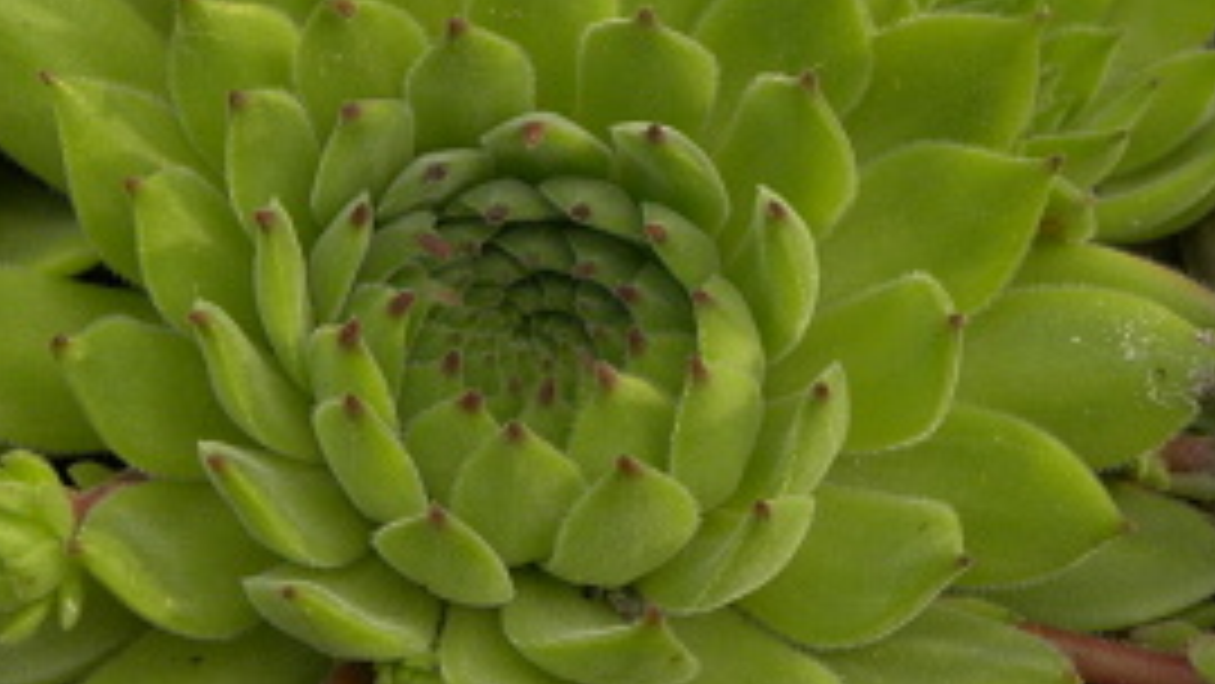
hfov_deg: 16.8
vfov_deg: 9.5
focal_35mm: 128
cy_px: 252
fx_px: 4125
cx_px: 522
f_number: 3.5
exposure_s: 1/160
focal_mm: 11.8
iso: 200
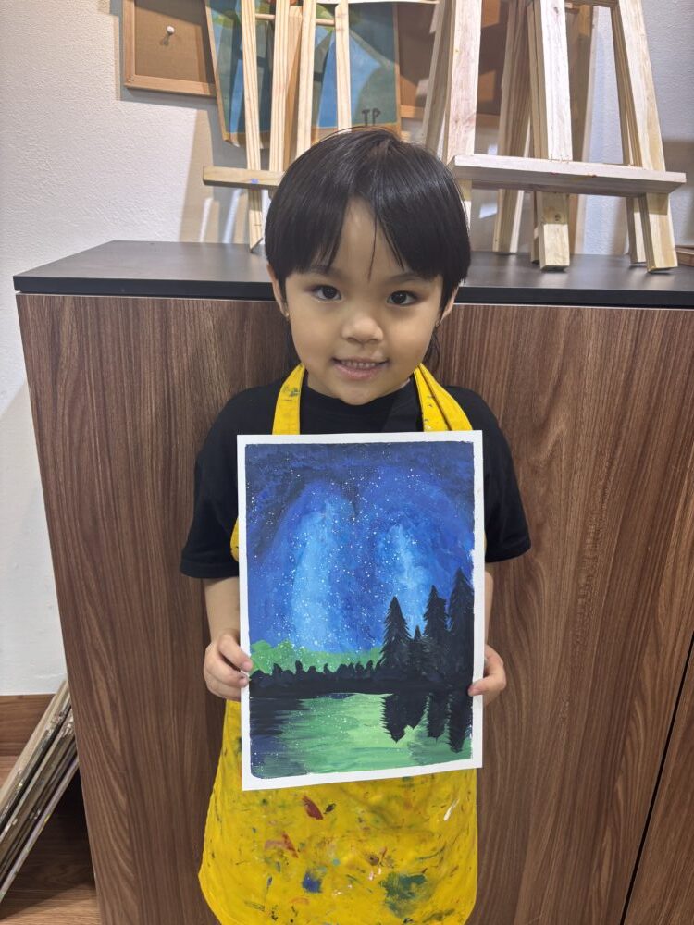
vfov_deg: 67.3
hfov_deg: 53.1
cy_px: 462
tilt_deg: -20.1
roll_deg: -2.3
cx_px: 347
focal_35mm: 26
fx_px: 695
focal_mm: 5.96
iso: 80
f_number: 1.6
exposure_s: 1/50
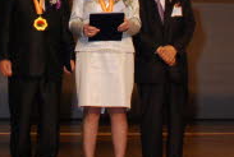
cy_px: -5
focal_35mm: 115
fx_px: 749
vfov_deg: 11.8
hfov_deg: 17.7
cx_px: 68
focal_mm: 20
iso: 640
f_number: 6.3
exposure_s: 1/60
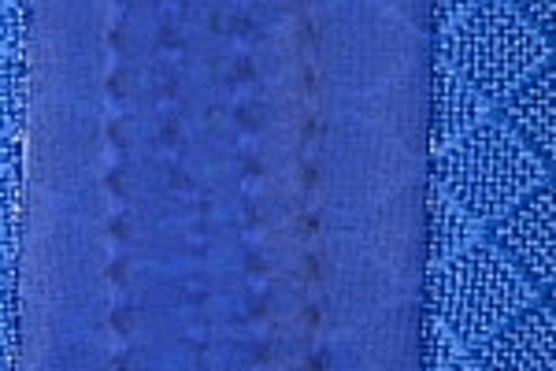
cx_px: 282
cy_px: 471
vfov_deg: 2.5
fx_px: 8324
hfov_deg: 3.8
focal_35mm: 539
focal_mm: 50
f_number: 7.1
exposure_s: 1/60
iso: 160
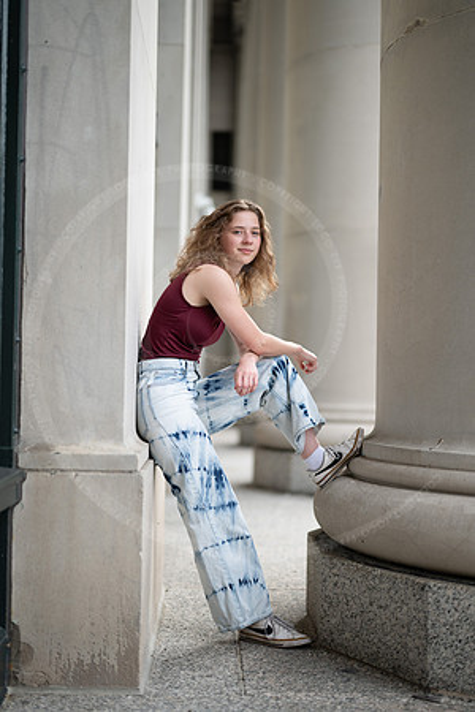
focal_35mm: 50
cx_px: 238
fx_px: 990
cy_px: 356
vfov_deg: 39.6
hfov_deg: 27.0
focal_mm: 50
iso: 100
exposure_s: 1/640
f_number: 1.2
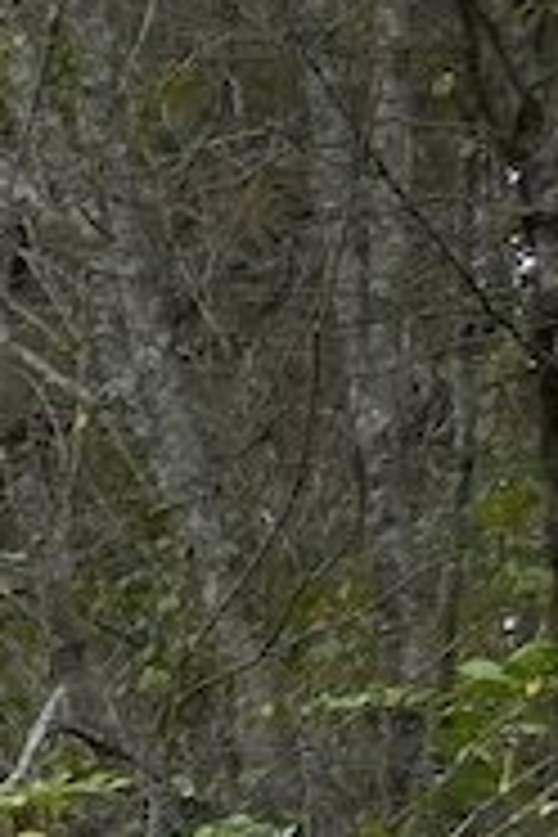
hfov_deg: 3.1
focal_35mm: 376
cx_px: -3542
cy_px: 1460
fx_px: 8741
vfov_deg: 5.4
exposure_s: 1/320
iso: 400
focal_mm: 35
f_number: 8
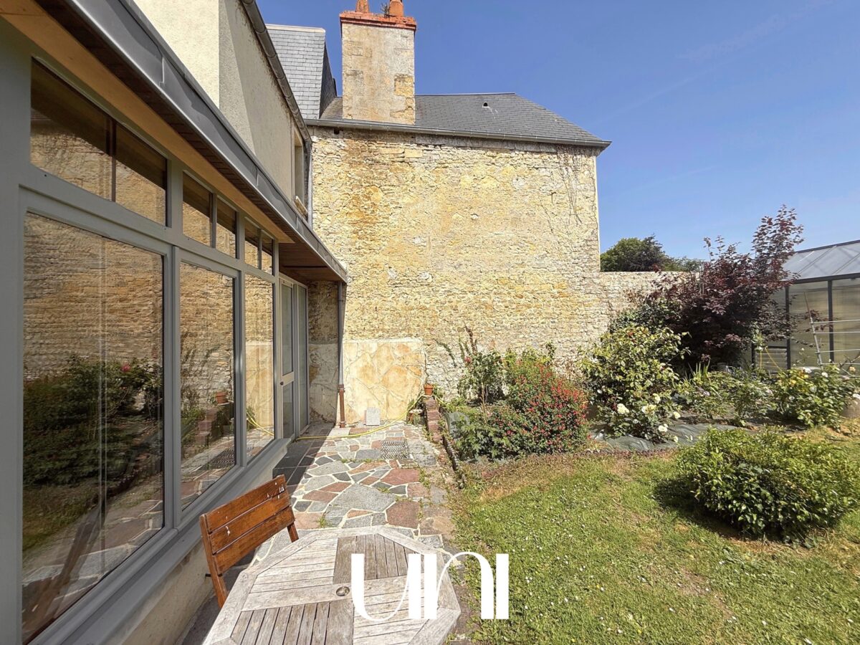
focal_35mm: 14
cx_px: 430
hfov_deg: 102.1
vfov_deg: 85.7
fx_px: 348
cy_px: 322
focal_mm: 2.22
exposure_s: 1/901
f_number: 2.2
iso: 20
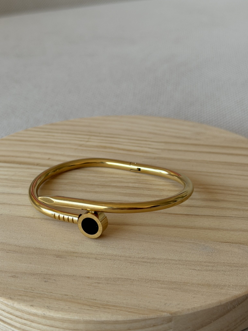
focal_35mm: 60
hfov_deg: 24.4
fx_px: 573
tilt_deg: -28.0
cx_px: 97
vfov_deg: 32.2
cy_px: 170
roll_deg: +1.5
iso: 64
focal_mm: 6.76
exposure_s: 1/286
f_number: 1.78
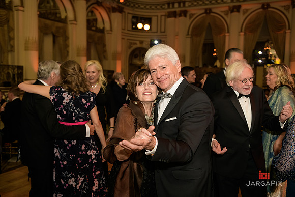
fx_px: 287
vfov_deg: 37.9
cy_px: 98
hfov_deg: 54.4
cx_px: 148
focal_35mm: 35
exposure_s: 1/100
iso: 1600
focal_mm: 35
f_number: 3.2
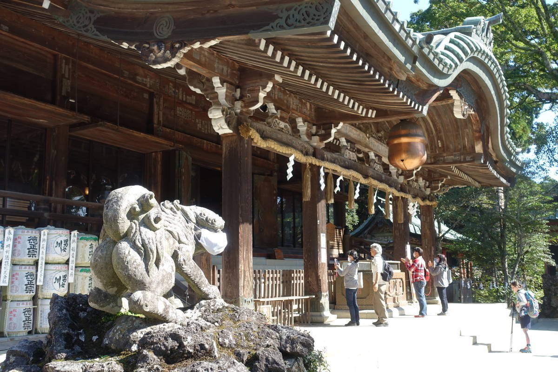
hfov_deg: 50.7
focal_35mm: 38
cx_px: 279
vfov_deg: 35.1
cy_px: 186
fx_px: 589
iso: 125
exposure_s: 1/200
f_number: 4
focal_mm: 14.1
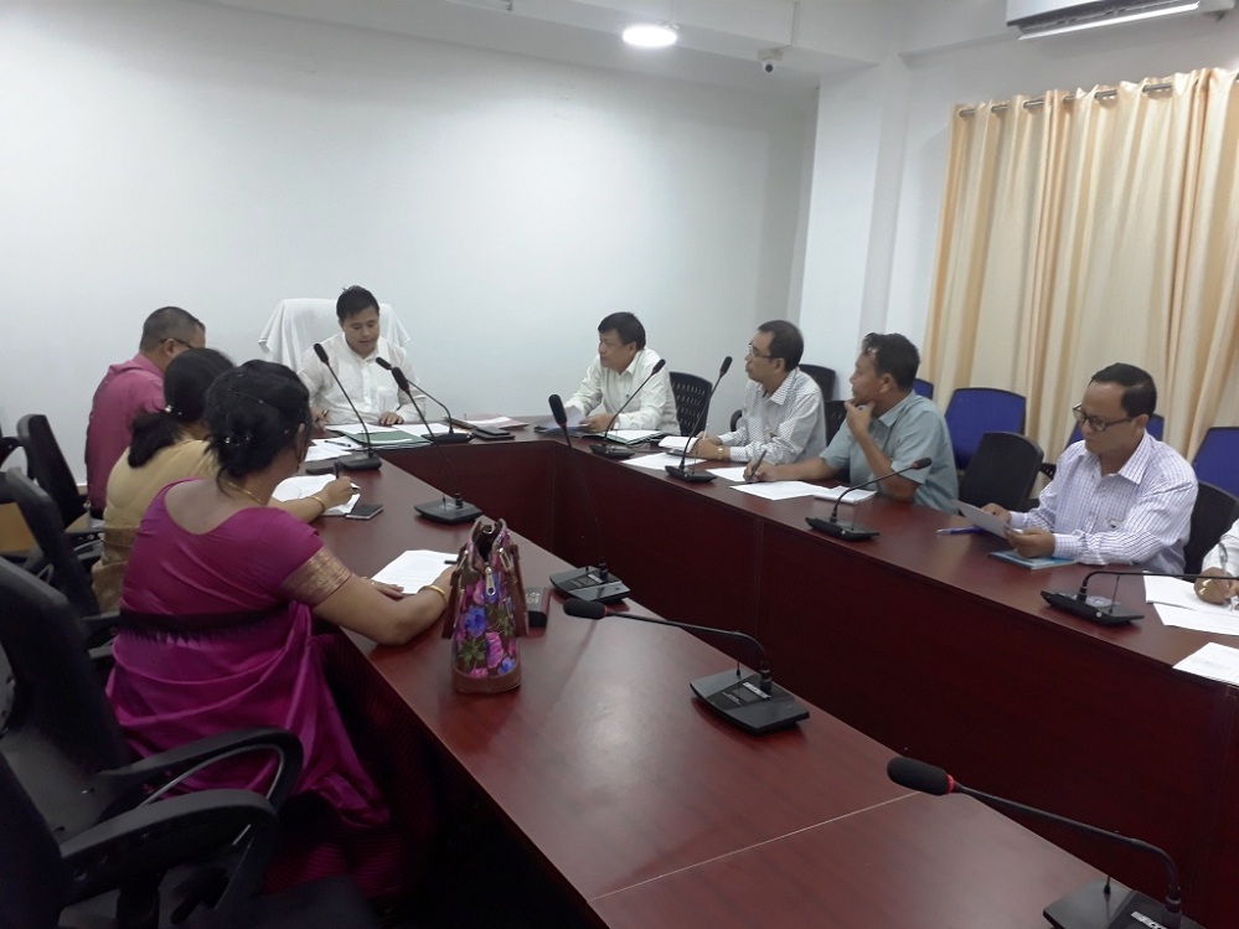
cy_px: 464
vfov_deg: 51.3
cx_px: 620
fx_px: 966
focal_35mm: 27
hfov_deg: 65.3
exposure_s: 1/33
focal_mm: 3.6
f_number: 1.9
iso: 125
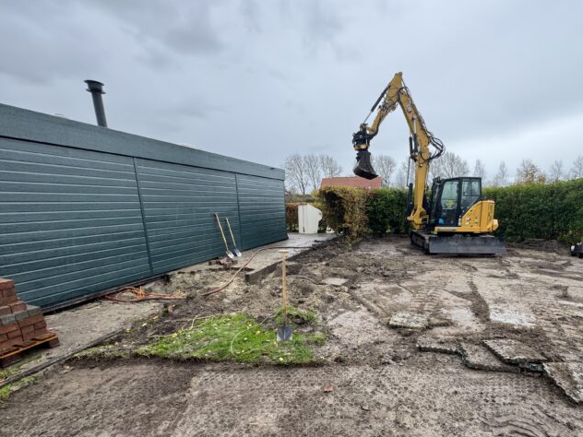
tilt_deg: -11.0
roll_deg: +0.3
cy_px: 262
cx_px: 353
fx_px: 286
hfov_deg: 89.7
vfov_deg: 73.9
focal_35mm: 17
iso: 64
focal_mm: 2.22
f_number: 2.2
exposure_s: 1/99
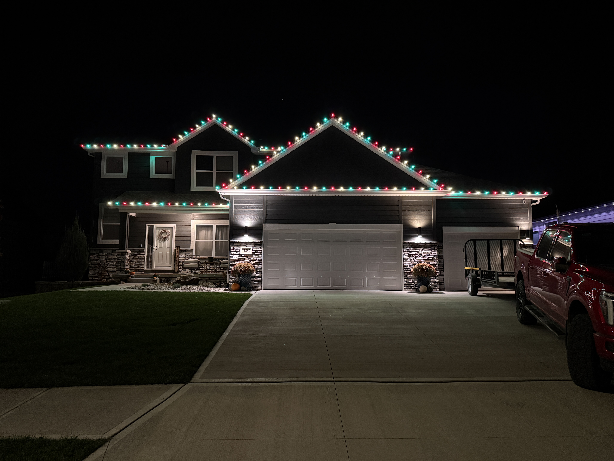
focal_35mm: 24
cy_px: 230
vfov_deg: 56.8
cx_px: 307
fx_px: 426
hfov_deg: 71.6
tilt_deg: +6.4
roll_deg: -0.2
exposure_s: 1/24
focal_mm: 6.76
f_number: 1.78
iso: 1600
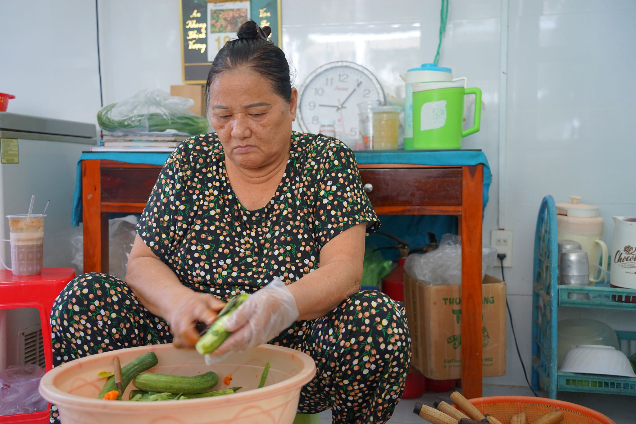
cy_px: 212
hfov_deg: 45.4
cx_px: 318
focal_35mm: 43
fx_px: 760
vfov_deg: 31.2
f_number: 3.2
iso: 1000
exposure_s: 1/50
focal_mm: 43
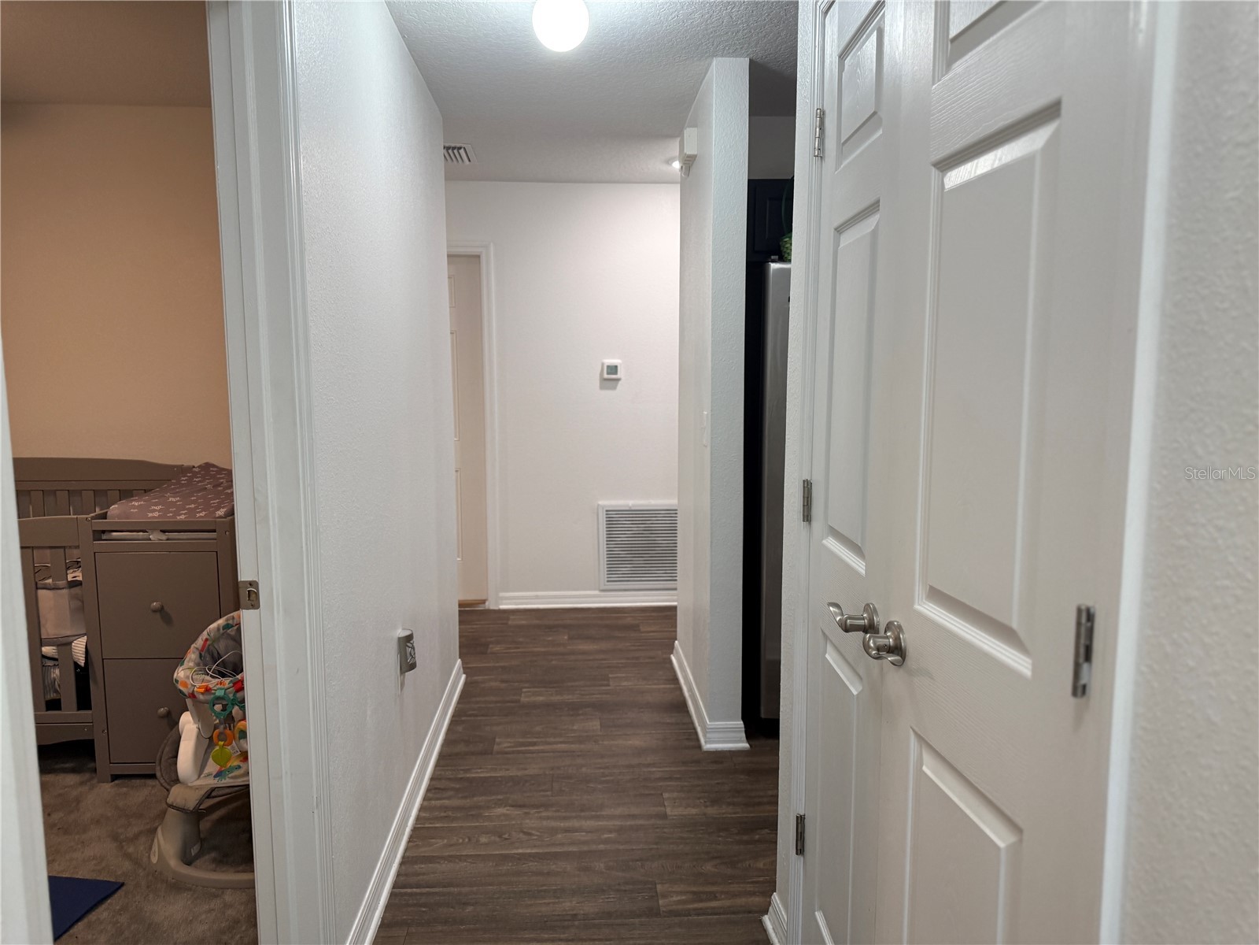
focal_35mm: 24
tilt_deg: -4.5
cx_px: 630
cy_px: 472
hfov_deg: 71.6
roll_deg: +1.0
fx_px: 873
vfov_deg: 56.8
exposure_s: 1/120
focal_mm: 6.76
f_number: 1.78
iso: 200
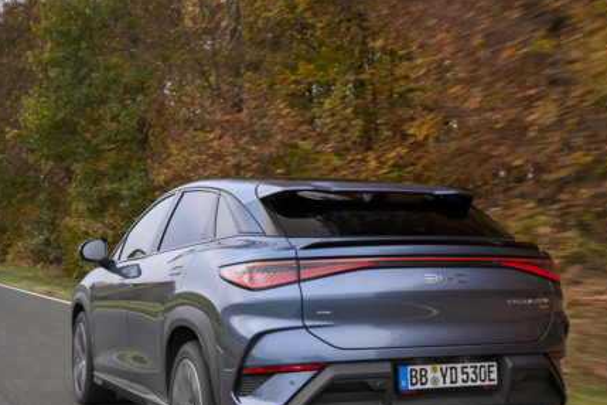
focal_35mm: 56
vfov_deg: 24.1
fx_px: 944
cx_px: 328
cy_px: 278
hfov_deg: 35.6
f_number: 11
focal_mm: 40
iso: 1000
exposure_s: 1/50
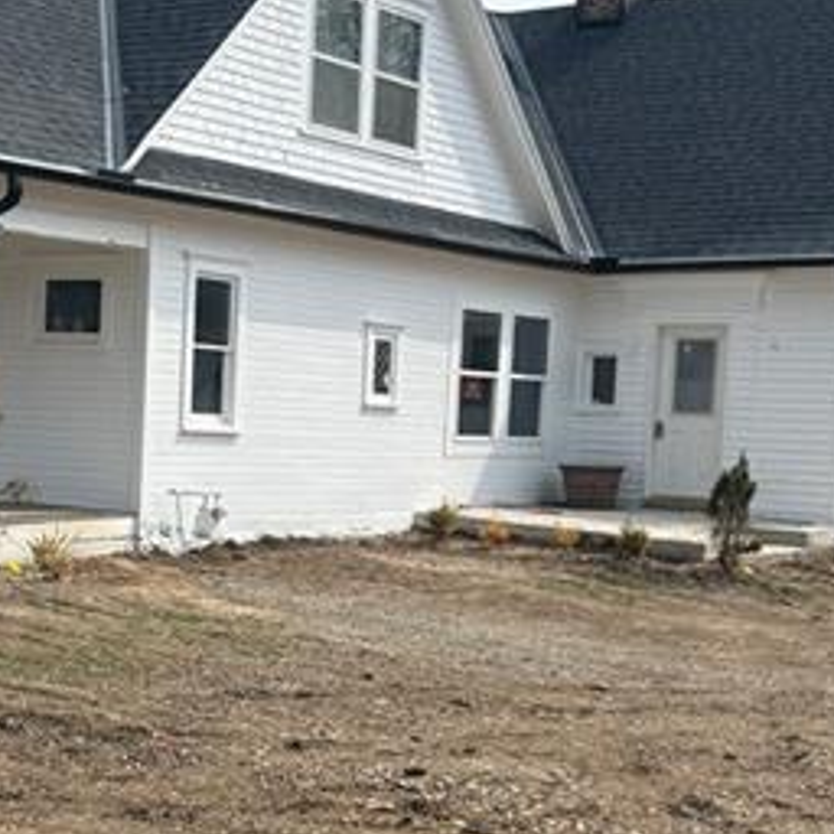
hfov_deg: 24.9
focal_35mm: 69
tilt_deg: -4.0
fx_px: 1881
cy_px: 508
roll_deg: -2.4
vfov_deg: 24.9
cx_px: 280
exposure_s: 1/3279
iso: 50
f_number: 1.6
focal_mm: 5.96
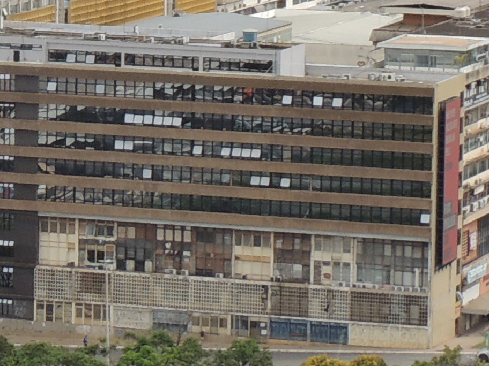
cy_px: -59
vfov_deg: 5.3
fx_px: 3927
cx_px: 27
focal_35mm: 278
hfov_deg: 7.1
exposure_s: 1/400
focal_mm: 9.8
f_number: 5.2
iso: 100
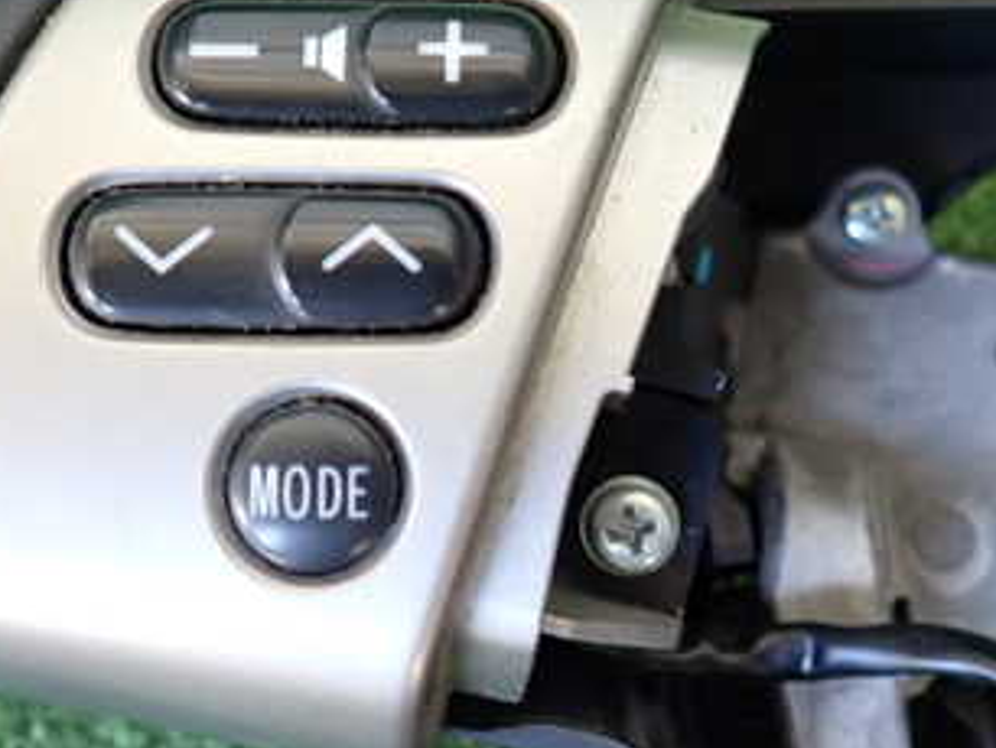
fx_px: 1411
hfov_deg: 38.9
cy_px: 345
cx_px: 465
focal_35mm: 49
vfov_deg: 29.7
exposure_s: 1/30
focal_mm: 4.5
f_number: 2
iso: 250
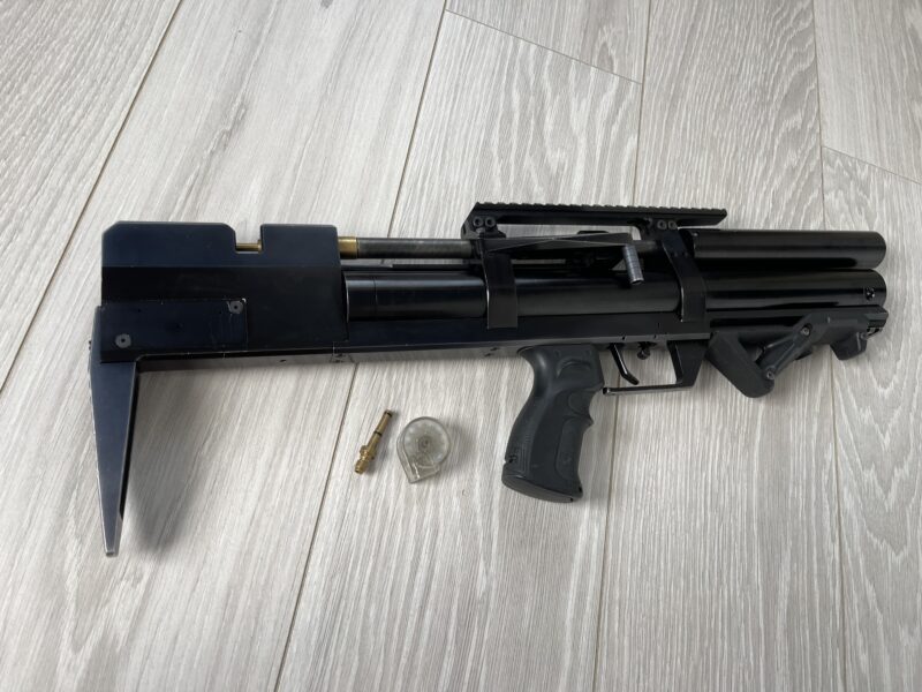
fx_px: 666
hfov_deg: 69.4
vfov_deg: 54.9
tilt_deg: -63.9
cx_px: 461
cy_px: 346
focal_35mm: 25
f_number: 1.6
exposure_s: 1/121
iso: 64
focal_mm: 5.1
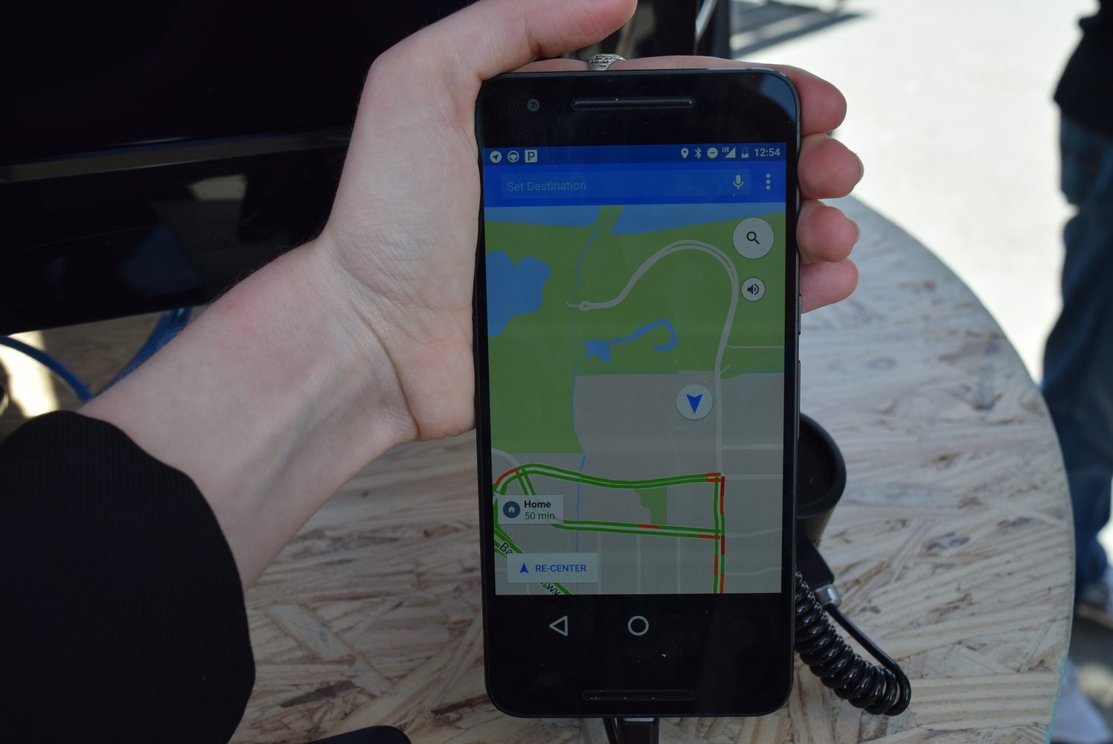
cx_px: 556
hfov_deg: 49.5
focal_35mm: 39
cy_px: 372
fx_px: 1207
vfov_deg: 34.3
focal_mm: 26
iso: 280
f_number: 8
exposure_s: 1/250
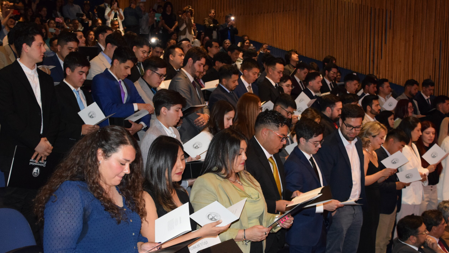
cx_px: 226
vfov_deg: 23.5
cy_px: 137
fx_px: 607
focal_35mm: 51
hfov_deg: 40.6
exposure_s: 1/60
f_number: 4
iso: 3200
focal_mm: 32
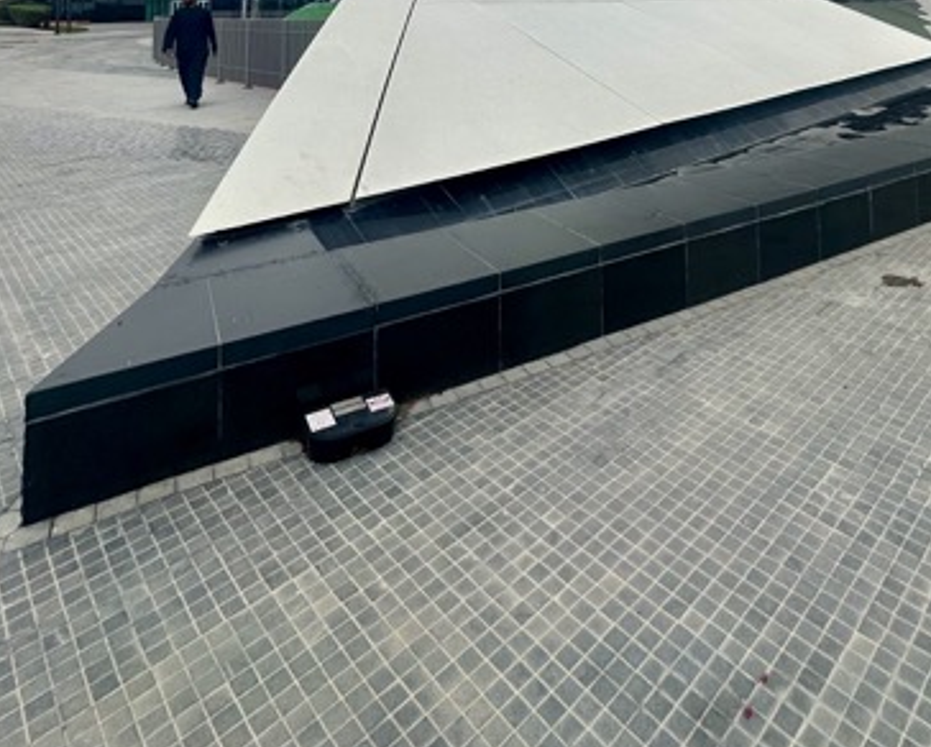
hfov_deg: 69.1
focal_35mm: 24
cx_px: 583
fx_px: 662
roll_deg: -0.1
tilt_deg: +5.5
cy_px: -59
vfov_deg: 45.5
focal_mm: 2.22
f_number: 2.2
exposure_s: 1/1473
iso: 50
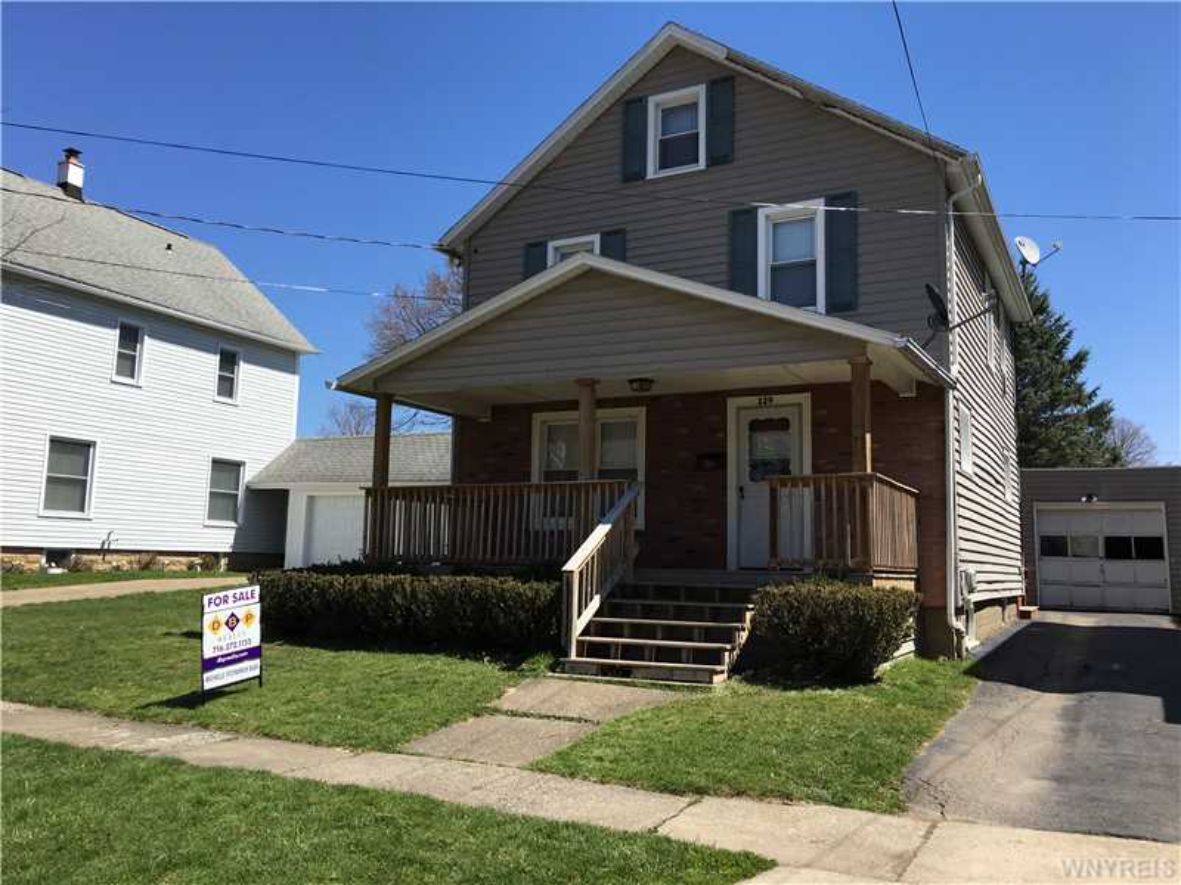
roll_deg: -1.4
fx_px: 989
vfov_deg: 48.2
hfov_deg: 61.7
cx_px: 590
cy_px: 442
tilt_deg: +8.8
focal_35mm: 29
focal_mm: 4.15
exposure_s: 1/1304
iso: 25
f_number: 2.2
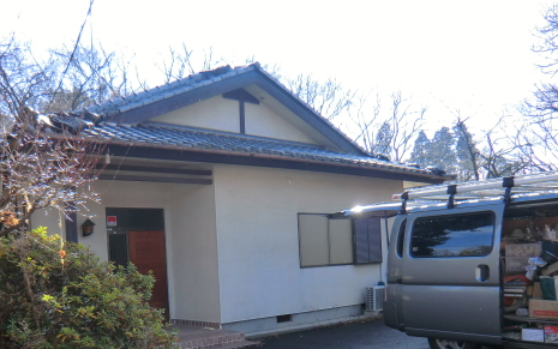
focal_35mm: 35
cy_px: 283
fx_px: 532
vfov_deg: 35.1
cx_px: 218
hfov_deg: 54.8
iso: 64
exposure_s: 1/250
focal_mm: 4.3
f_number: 3.2
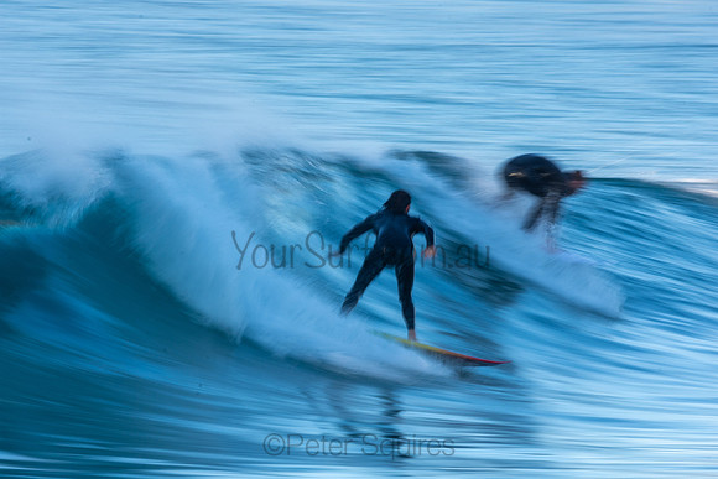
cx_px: 359
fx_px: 14961
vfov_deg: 1.8
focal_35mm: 750
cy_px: 240
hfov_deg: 2.7
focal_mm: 500
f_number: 20
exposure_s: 1/20
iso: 100
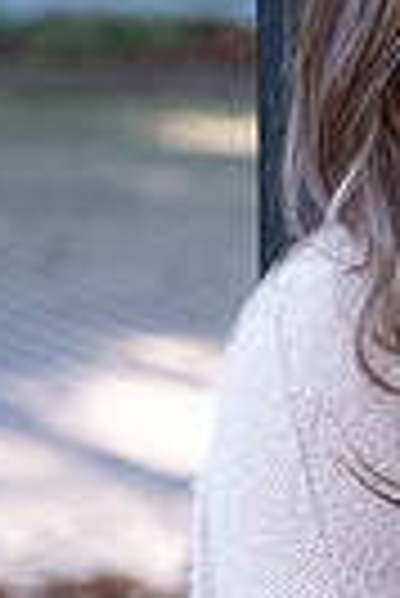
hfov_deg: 4.9
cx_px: 647
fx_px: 4671
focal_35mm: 281
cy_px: 355
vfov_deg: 7.3
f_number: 2.8
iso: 400
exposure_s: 1/250
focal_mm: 55
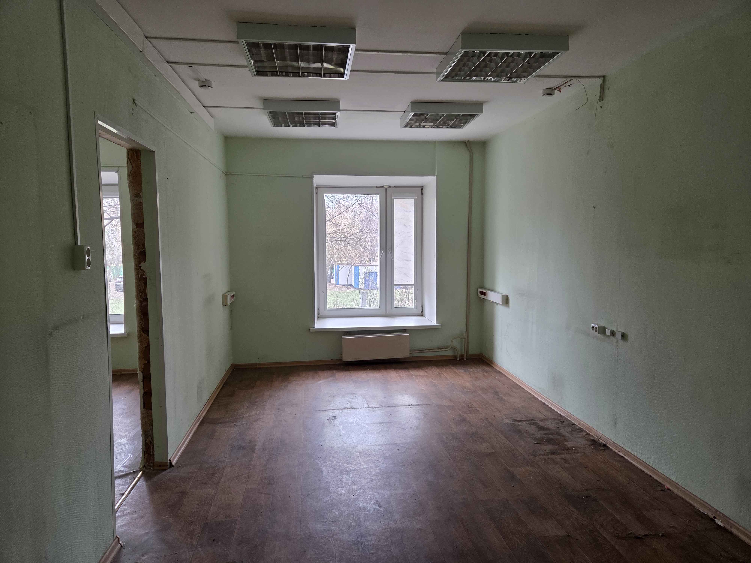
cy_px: 282
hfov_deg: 73.9
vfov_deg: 58.9
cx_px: 376
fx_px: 499
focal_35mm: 23
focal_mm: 5.4
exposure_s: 1/100
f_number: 1.8
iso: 200
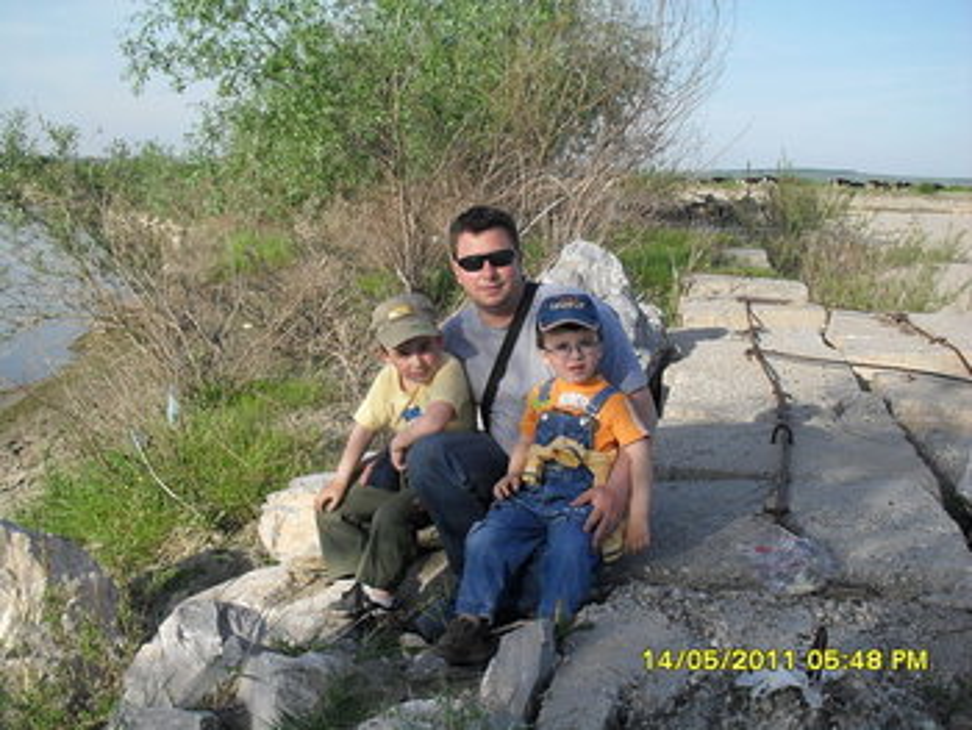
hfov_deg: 48.9
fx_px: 1068
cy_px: 365
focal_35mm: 38
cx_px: 486
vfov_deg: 37.8
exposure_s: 1/125
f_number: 8.3
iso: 80
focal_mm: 6.3
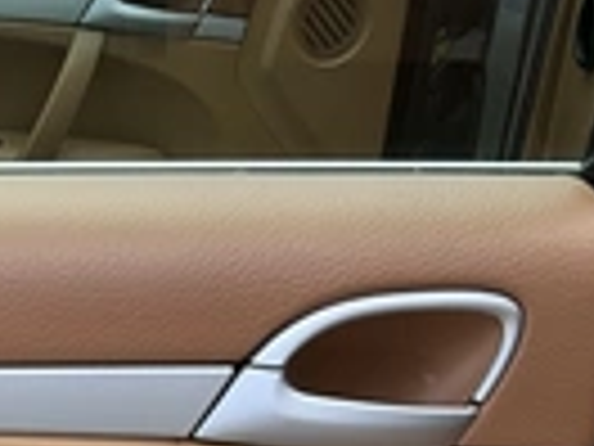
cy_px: 635
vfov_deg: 15.7
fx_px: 1510
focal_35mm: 88
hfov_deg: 20.8
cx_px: -112
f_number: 1.8
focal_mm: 3
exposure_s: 1/446
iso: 25
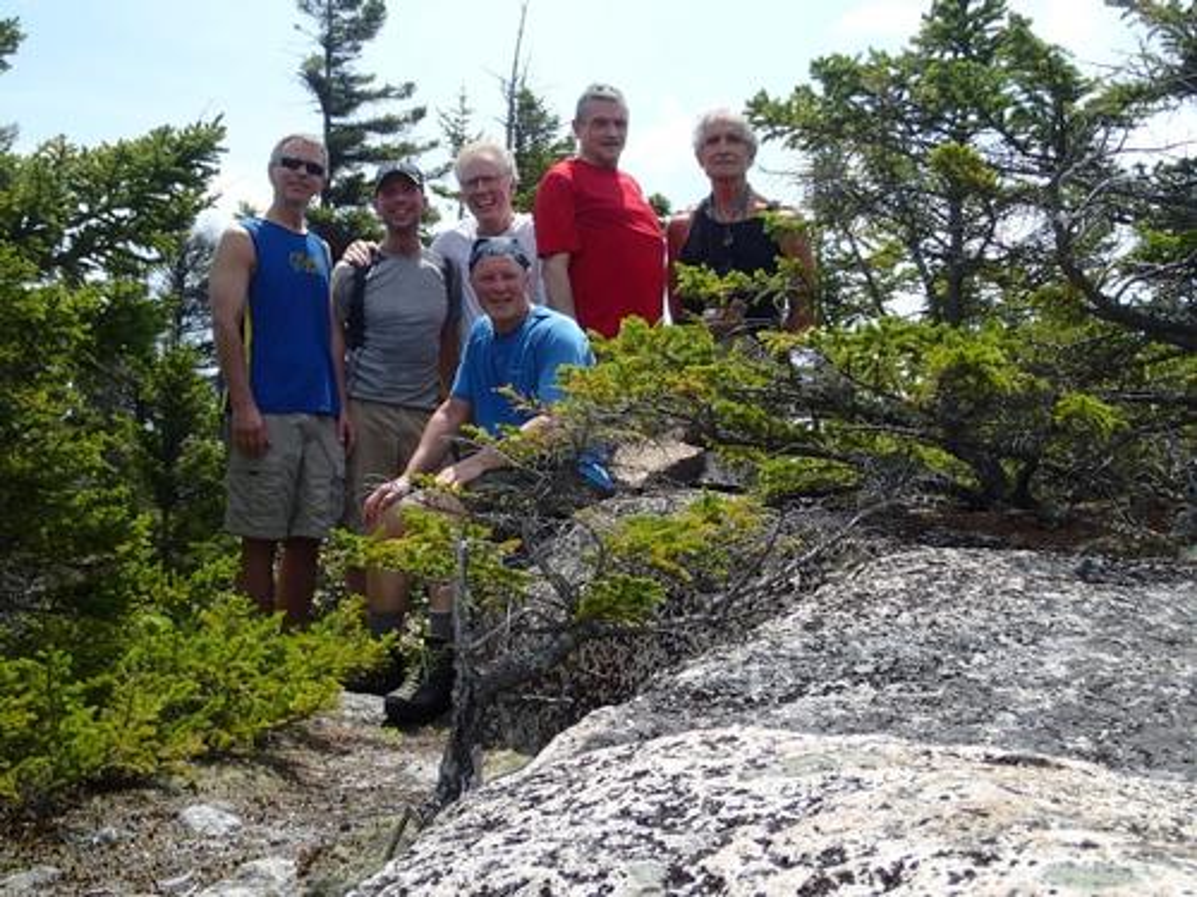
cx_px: 598
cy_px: 448
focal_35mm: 49
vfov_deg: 29.7
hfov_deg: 38.9
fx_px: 1694
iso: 100
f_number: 4.5
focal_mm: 8.99
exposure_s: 1/500
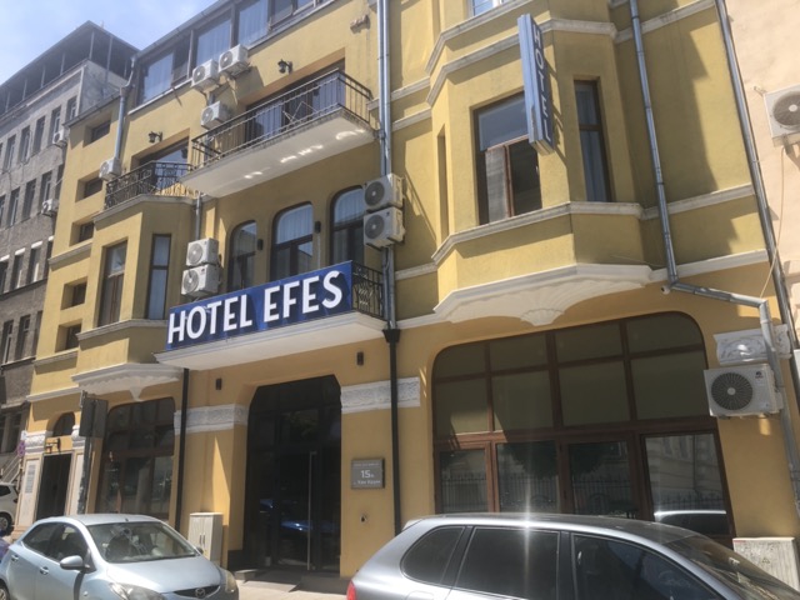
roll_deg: +1.8
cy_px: 300
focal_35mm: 28
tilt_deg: +16.0
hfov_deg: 63.4
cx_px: 400
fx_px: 647
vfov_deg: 49.7
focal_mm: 4
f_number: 1.8
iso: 20
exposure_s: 1/1171
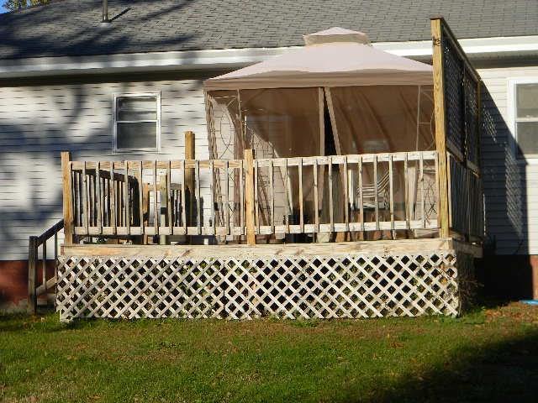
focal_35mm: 83
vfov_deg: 17.8
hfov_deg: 23.6
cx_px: 269
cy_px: 202
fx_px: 1290
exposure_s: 1/758
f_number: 4.5
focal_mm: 15.1
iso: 80
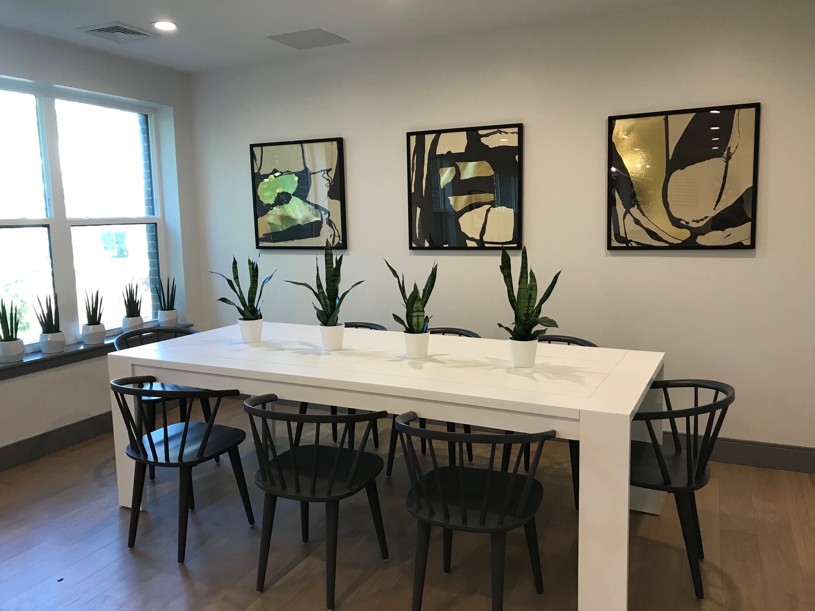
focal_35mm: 28
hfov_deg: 63.4
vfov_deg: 49.7
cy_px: 306
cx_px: 408
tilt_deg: -7.4
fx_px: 659
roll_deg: +1.9
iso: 32
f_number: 1.8
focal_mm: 3.99
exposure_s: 1/30
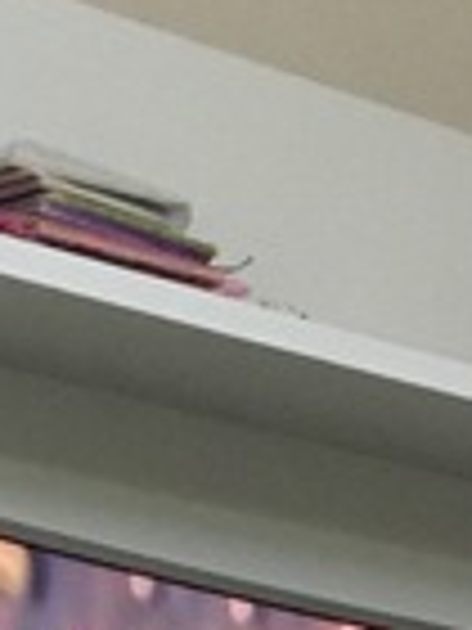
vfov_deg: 9.5
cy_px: 1400
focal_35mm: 190
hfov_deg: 7.8
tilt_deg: +0.5
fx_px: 3454
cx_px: 0
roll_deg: +1.0
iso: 200
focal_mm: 4.15
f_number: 2.2
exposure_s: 1/17
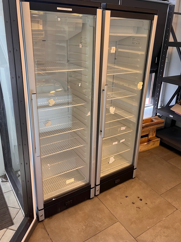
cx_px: 88
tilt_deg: -18.3
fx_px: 202
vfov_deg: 61.5
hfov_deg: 48.2
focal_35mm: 29
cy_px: 107
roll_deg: -0.5
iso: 80
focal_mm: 5.1
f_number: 1.6
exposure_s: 1/50
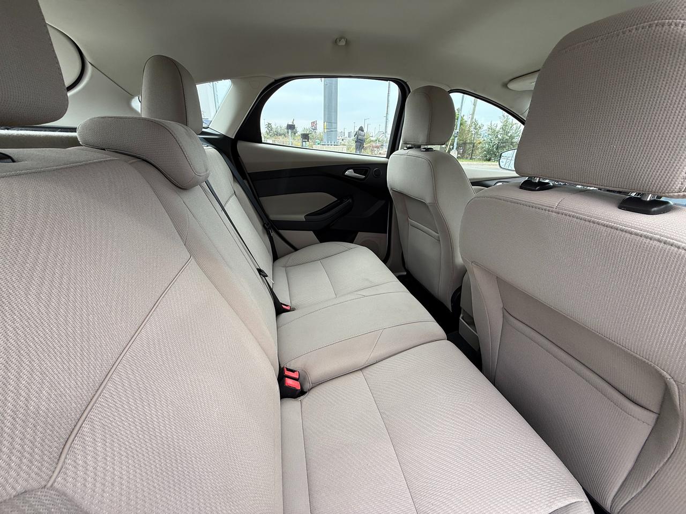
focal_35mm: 14
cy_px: 257
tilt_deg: -20.8
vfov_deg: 85.7
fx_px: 277
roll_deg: -2.2
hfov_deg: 102.1
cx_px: 343
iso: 64
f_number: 2.2
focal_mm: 2.22
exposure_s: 1/115
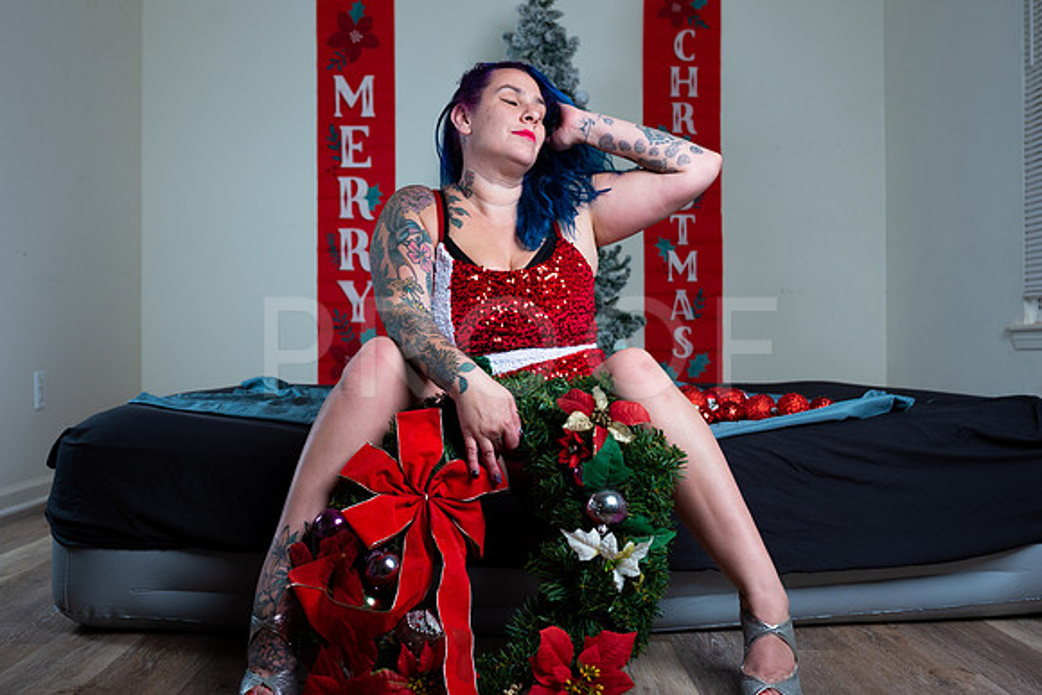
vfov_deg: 37.9
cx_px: 521
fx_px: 1013
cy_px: 348
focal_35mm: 35
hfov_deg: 54.4
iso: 400
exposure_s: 1/640
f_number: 5
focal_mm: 35
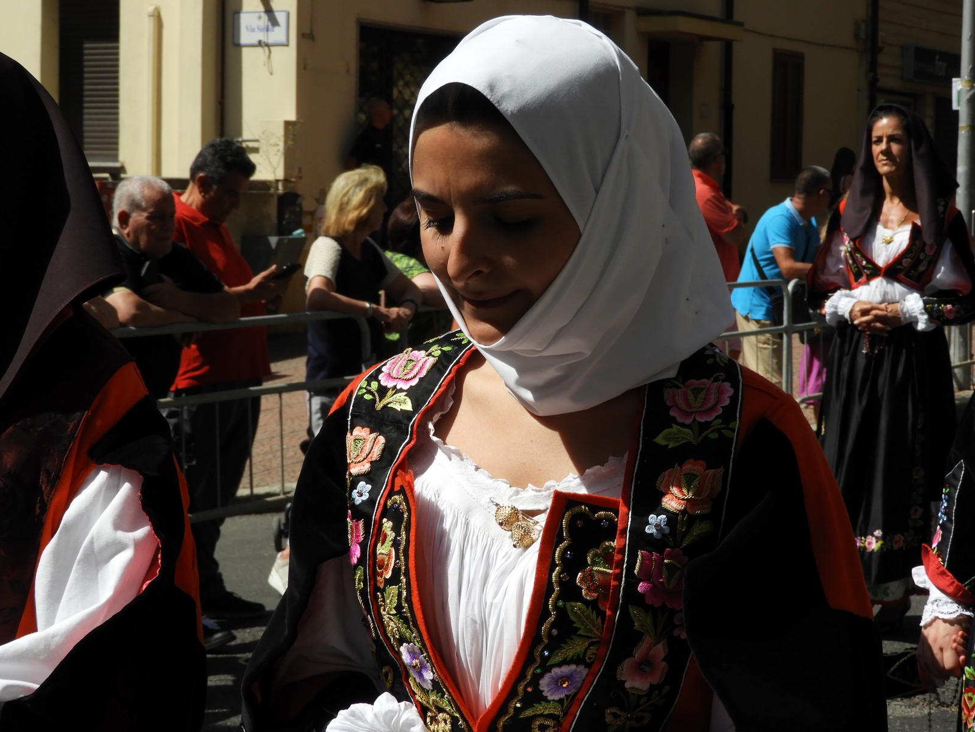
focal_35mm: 78
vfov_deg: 18.9
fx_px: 2197
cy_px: 342
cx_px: 497
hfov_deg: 25.0
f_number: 4.5
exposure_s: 1/1000
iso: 100
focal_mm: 12.5
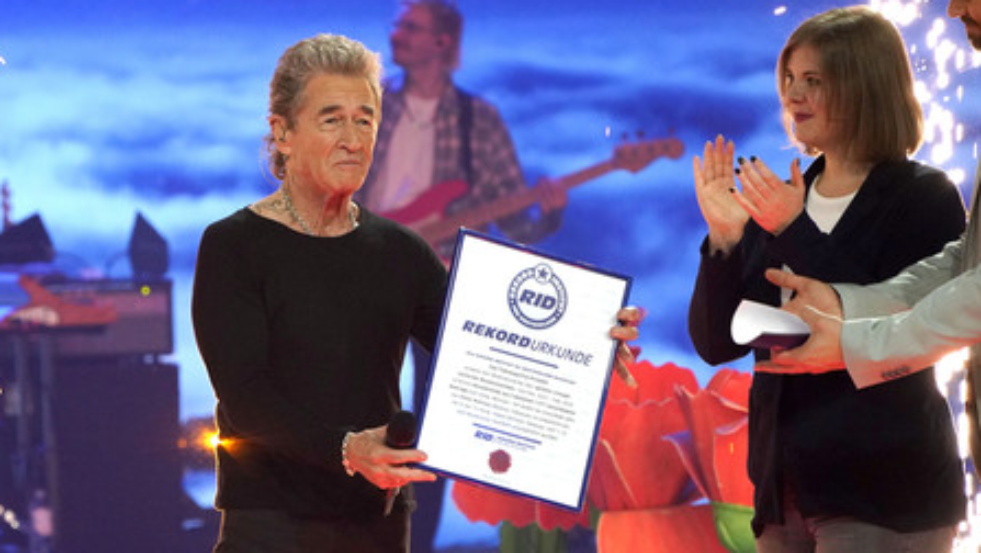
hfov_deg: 10.2
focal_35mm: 211
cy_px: 320
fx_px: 5492
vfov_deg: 5.8
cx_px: 488
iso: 3200
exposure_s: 1/200
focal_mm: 200
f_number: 5.6
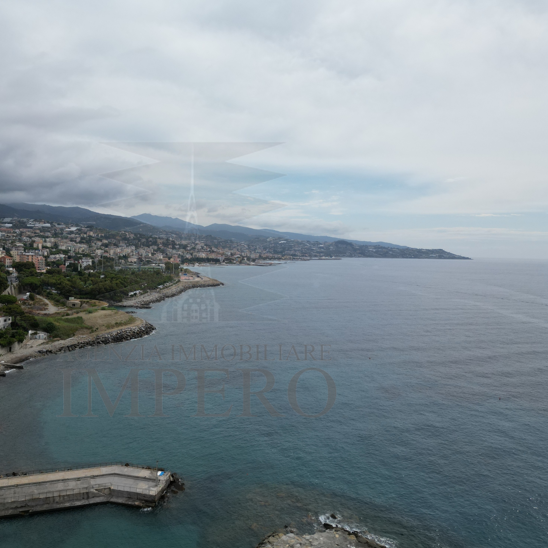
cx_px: 196
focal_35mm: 29
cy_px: 277
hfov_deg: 54.8
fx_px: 519
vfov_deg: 55.6
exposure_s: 1/4000
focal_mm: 6.72
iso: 120
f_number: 1.7
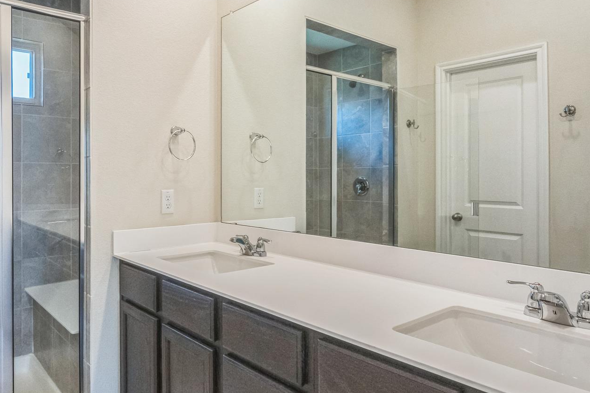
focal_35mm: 26
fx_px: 426
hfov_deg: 68.6
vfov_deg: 49.5
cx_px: 230
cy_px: 178
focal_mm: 16
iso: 3200
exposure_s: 1/50
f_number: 18
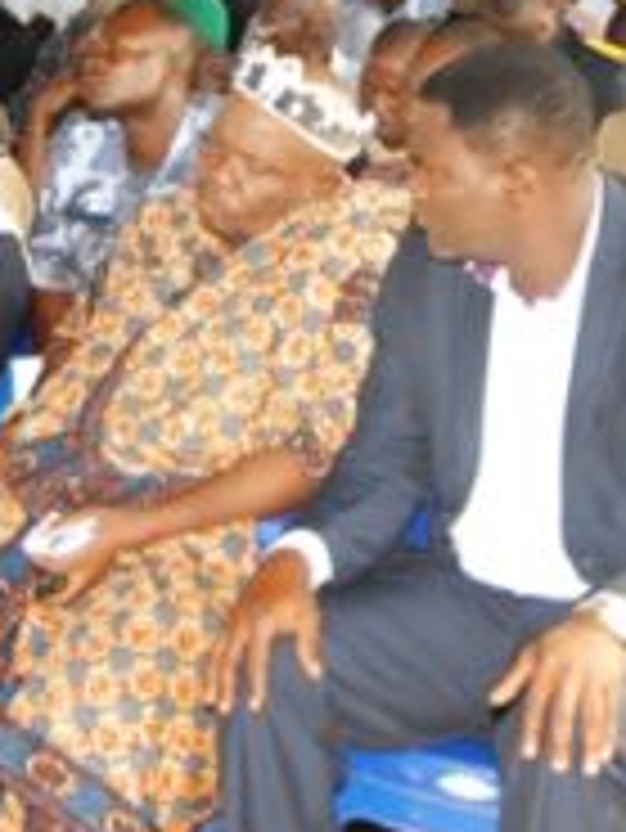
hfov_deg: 20.2
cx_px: 369
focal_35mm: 73
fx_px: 1758
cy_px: 306
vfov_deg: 26.6
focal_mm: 24
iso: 1000
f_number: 3.5
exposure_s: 1/180
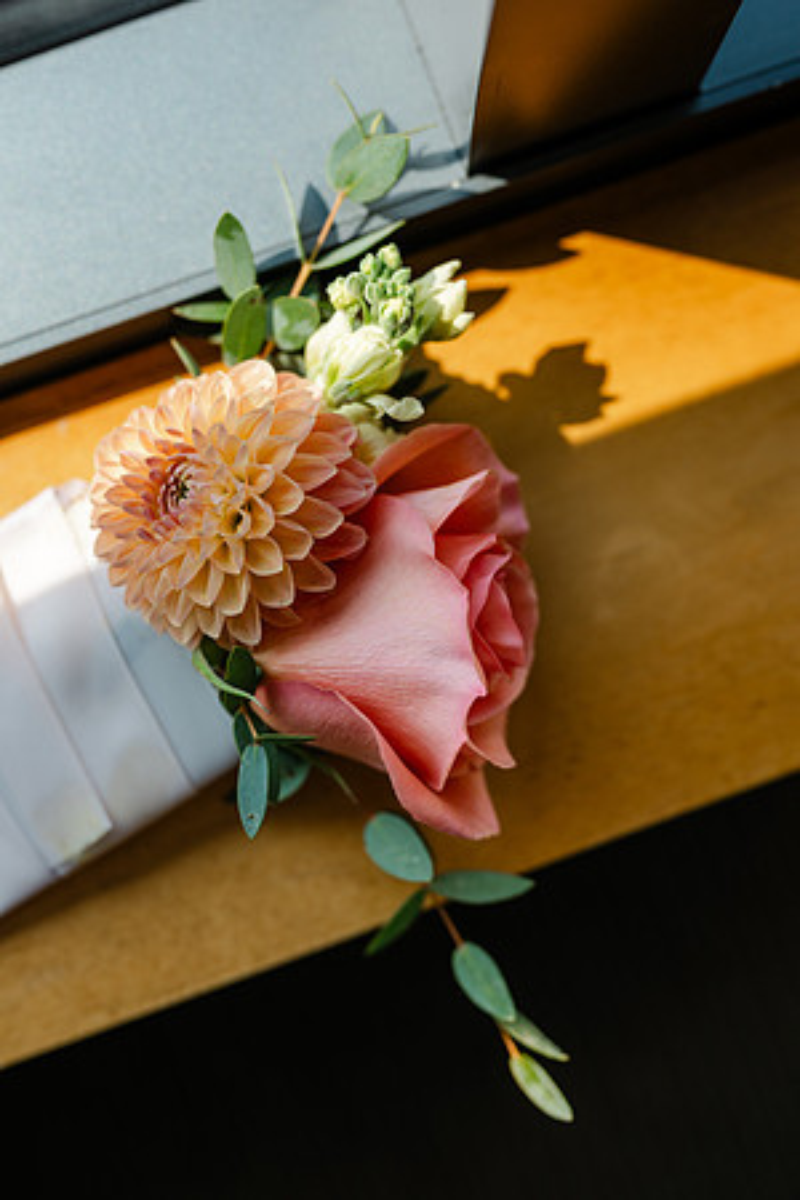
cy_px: 600
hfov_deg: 27.0
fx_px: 1667
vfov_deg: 39.6
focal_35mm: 50
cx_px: 400
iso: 64
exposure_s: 1/400
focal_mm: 50
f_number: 3.2
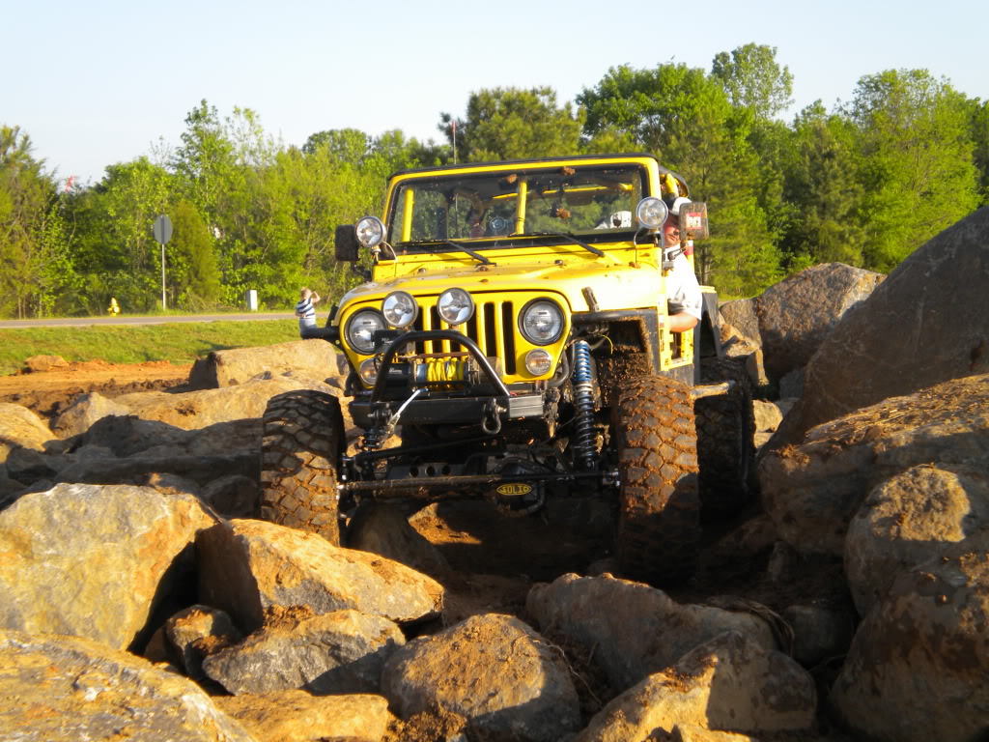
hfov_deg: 28.6
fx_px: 1943
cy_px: 371
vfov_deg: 21.6
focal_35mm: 68
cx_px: 494
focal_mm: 12.3
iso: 80
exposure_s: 1/238
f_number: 4.6
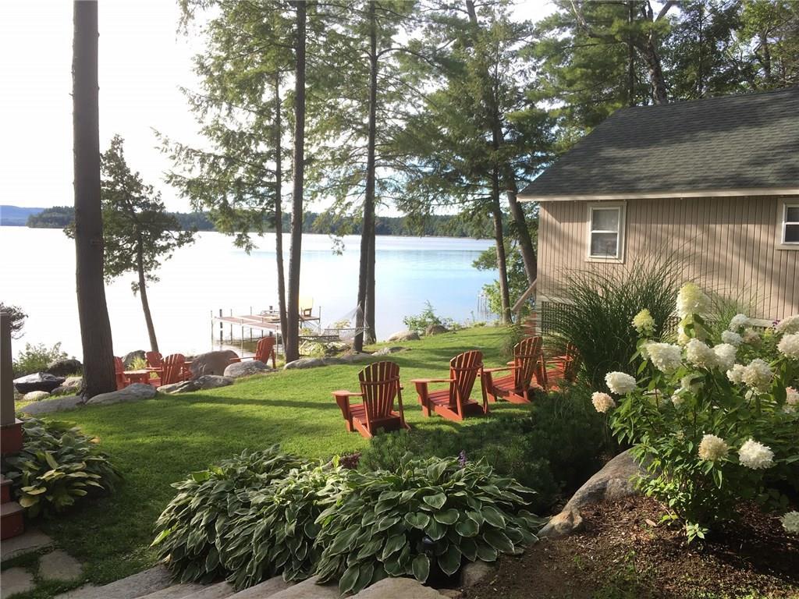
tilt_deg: -7.1
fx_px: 669
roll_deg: -0.7
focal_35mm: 29
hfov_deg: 61.7
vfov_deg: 48.2
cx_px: 400
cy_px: 300
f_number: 2.2
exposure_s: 1/337
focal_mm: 4.15
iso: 25
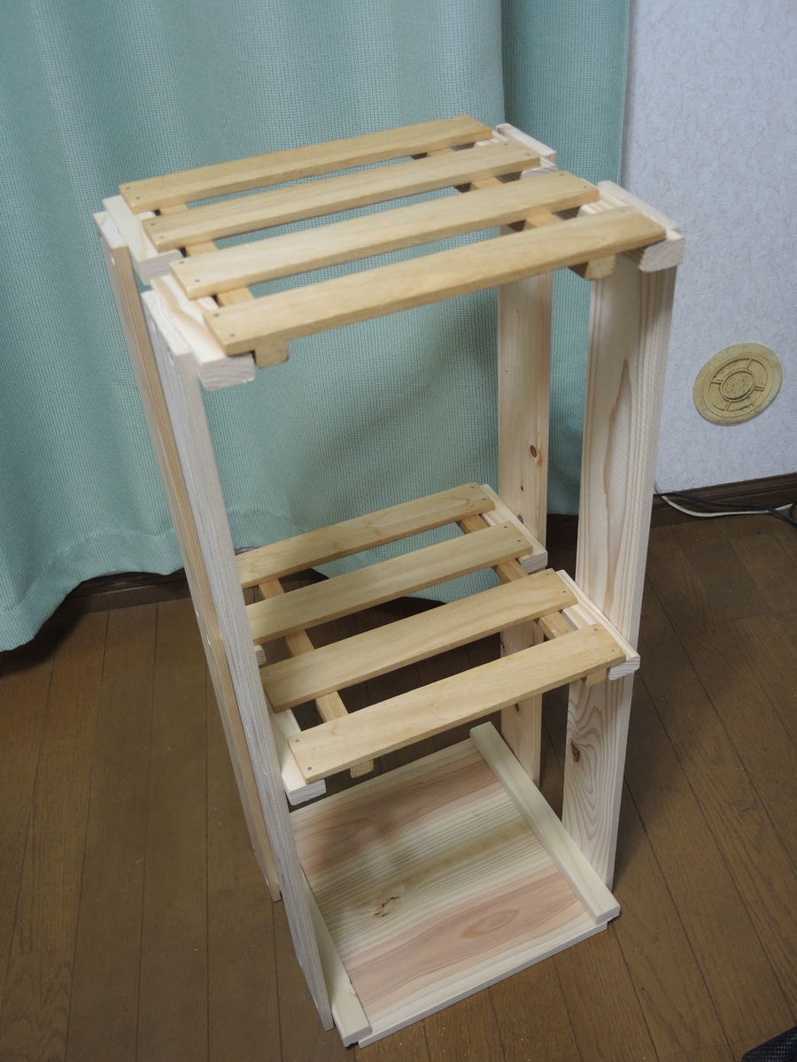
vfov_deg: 55.4
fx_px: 1013
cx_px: 398
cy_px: 531
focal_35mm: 33
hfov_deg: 42.9
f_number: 2
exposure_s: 1/20
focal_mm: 7
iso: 400
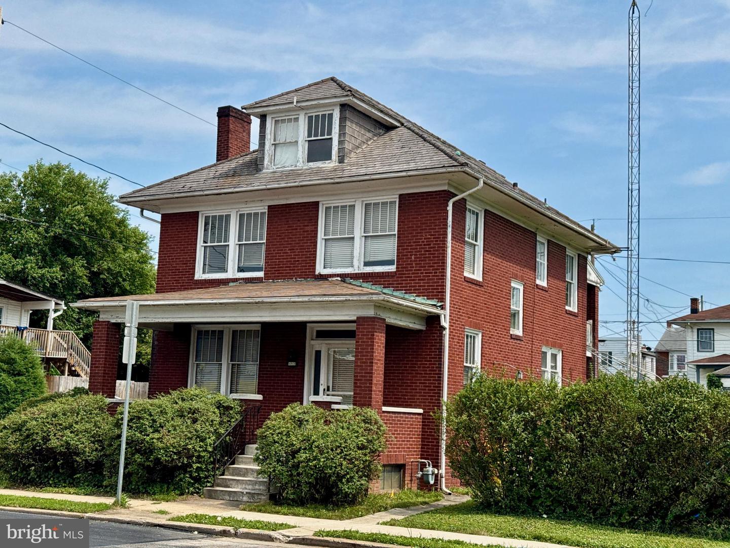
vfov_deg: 30.3
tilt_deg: +9.0
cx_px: 365
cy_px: 274
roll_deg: -3.8
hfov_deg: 39.7
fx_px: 1012
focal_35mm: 48
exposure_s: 1/4608
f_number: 1.78
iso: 64
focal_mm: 6.76
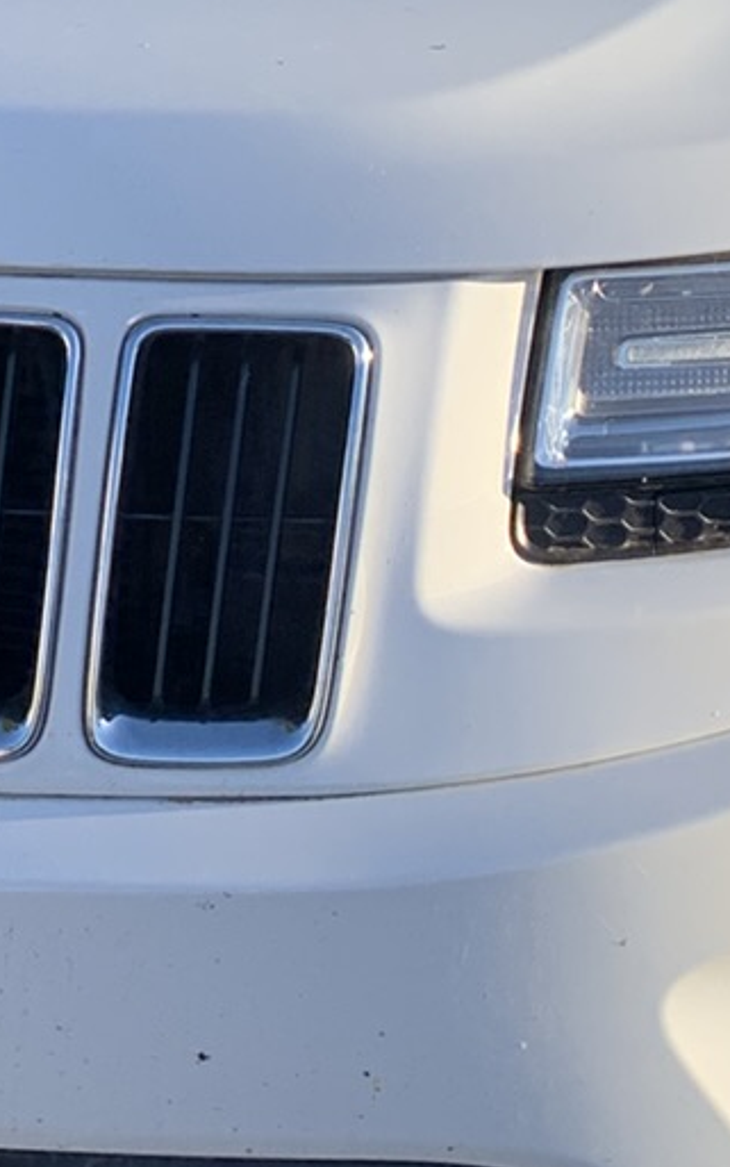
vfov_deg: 18.4
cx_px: -487
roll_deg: -1.8
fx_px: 3499
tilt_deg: -12.4
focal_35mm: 110
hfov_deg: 11.3
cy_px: -18
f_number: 1.8
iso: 25
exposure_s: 1/669
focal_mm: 4.25
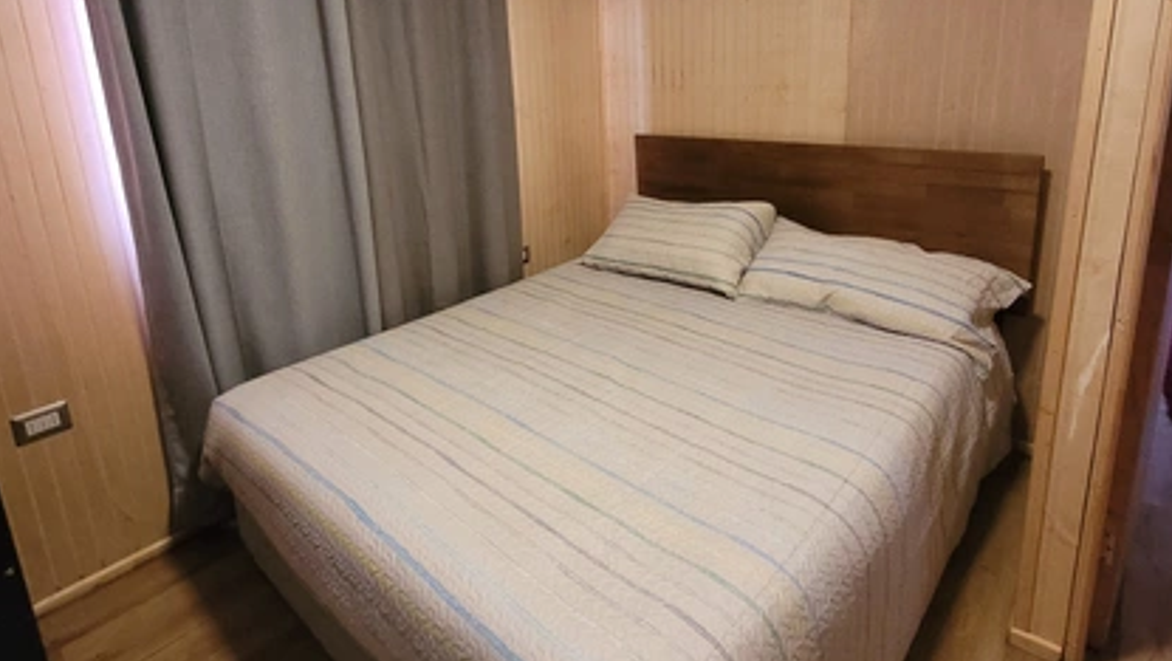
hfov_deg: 102.9
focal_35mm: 15
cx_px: 570
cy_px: 223
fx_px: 466
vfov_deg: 68.7
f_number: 2.2
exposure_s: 1/33
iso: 640
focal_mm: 1.74
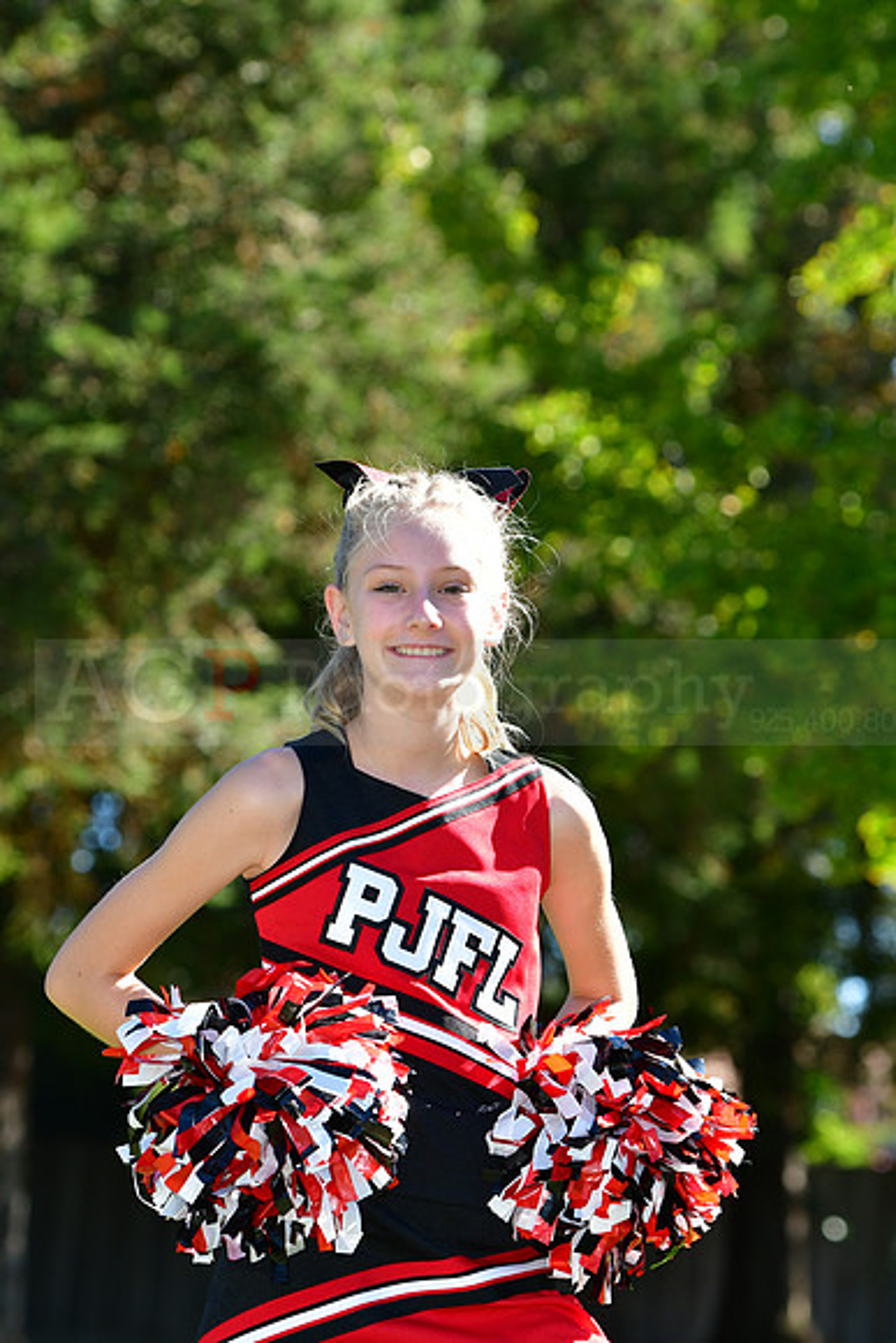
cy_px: 672
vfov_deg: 12.4
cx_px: 448
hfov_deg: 8.3
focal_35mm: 165
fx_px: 6156
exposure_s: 1/800
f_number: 4.5
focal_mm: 110
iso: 400
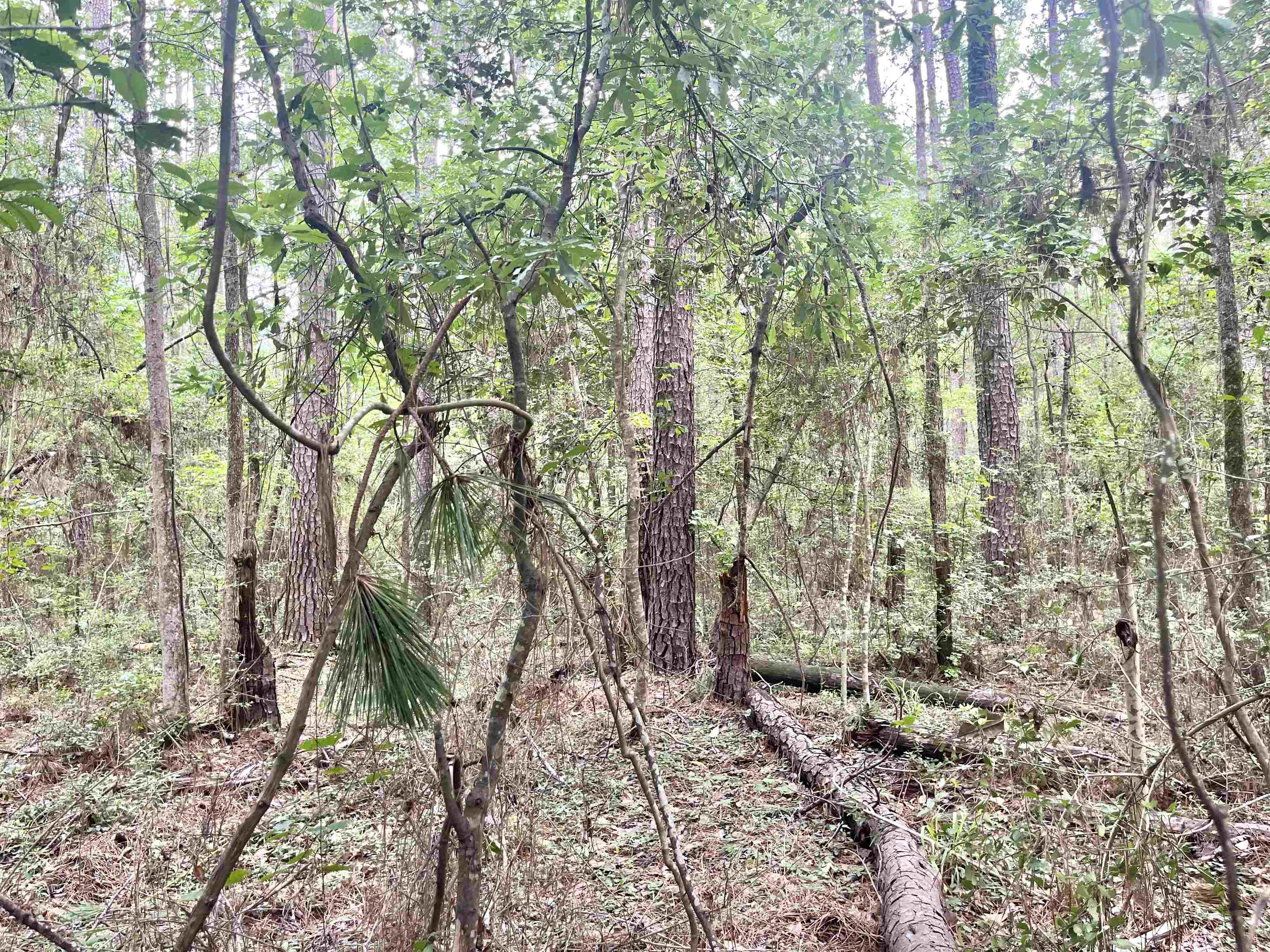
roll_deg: +1.4
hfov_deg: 67.3
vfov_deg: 53.1
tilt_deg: +4.0
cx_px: 635
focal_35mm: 26
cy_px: 476
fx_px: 954
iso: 125
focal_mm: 5.1
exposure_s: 1/121
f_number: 1.6
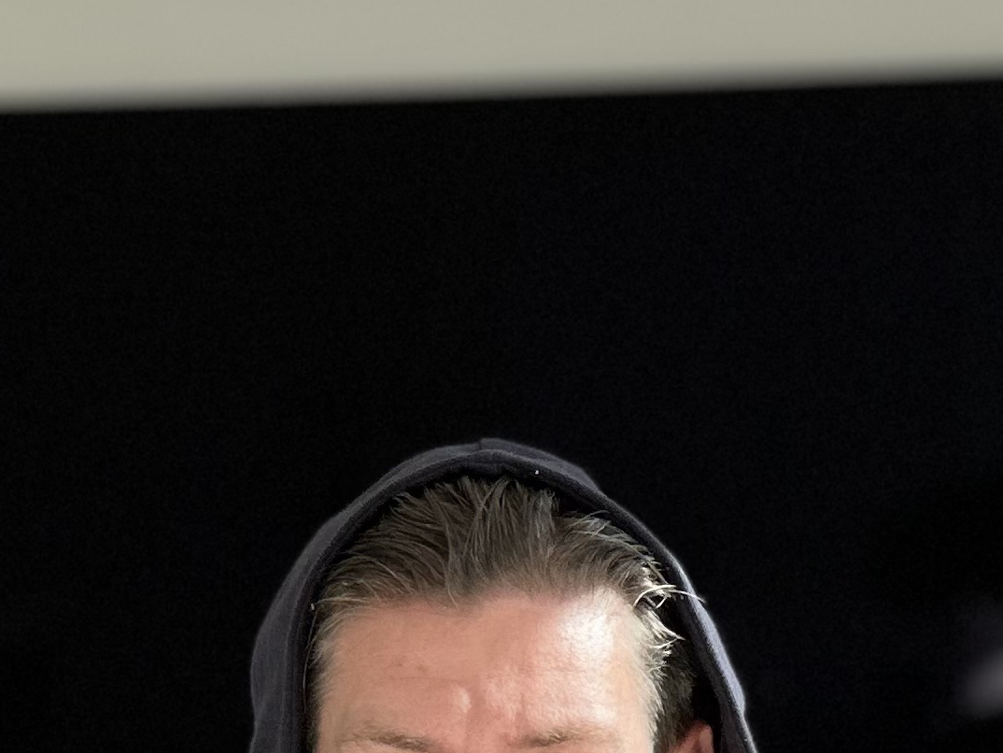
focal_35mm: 289
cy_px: 1371
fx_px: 8376
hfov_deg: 6.8
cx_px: 11
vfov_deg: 5.1
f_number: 2.8
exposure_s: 1/269
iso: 25
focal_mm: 9
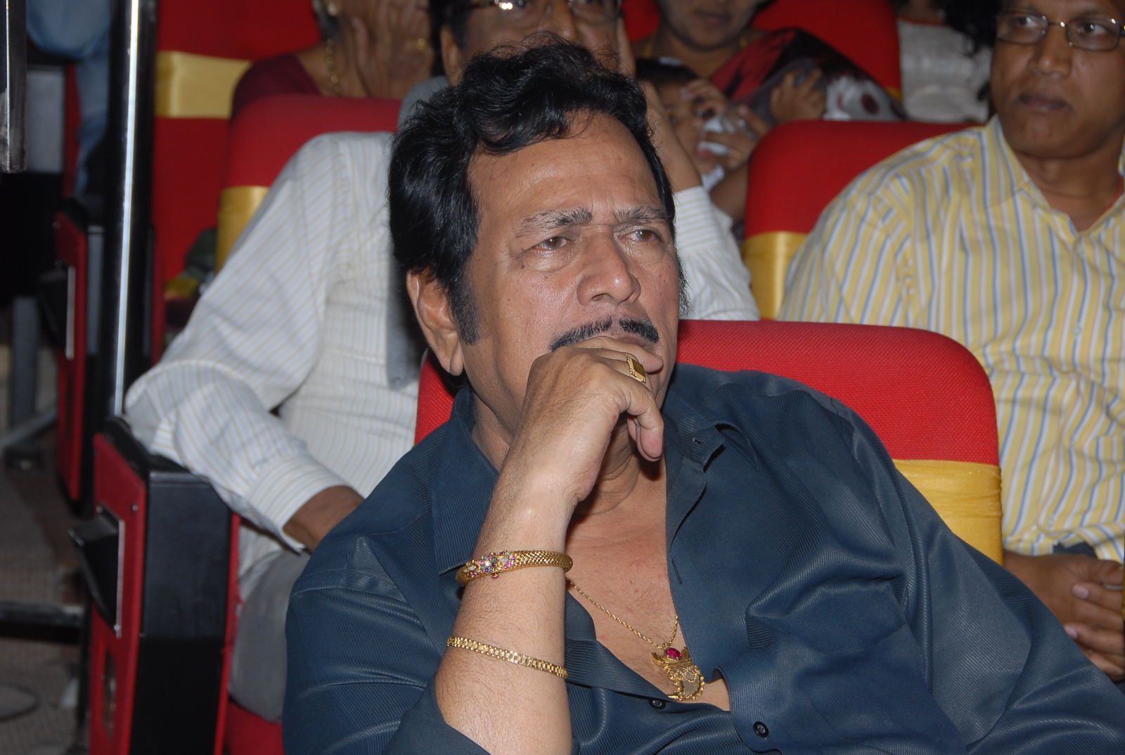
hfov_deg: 20.9
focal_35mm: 98
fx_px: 3053
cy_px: 378
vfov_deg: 14.1
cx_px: 562
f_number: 8
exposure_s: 1/125
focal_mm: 65
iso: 200
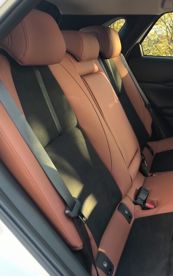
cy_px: 139
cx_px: 176
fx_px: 264
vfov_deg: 55.3
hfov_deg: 33.1
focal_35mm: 35
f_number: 1.9
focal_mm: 6.92
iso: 250
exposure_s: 1/50
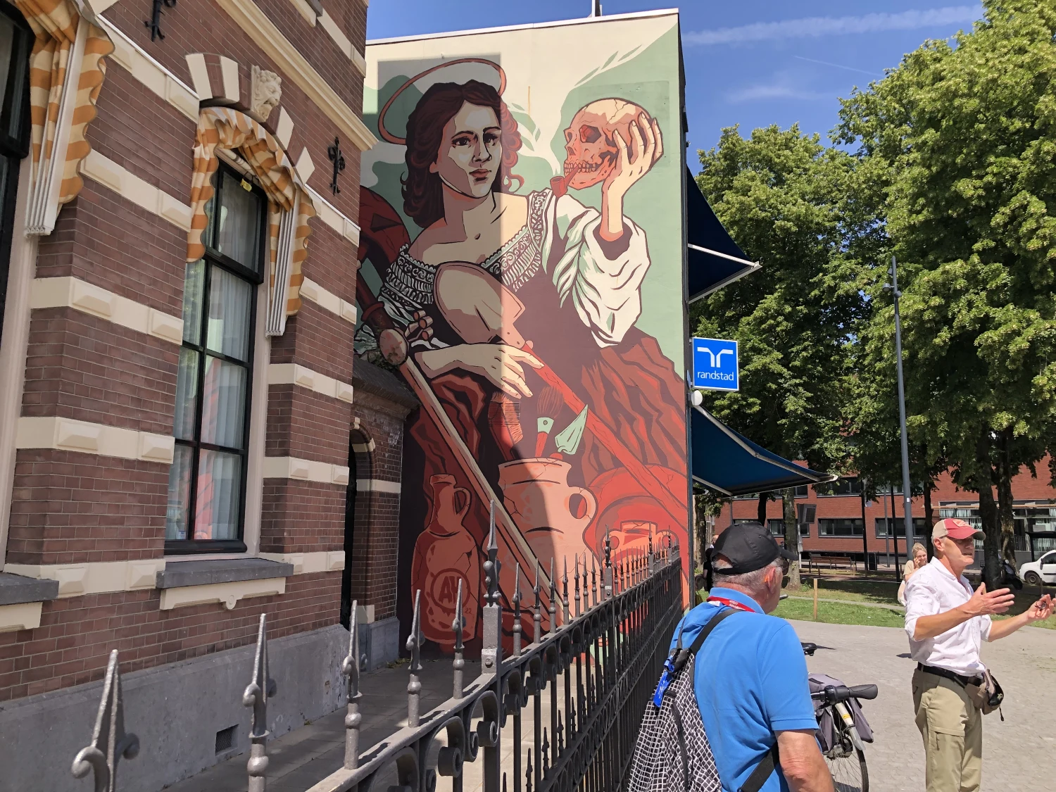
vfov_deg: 49.7
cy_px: 396
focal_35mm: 28
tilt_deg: +10.4
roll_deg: -0.2
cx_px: 528
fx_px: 854
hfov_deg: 63.4
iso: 20
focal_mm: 4
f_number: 1.8
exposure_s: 1/960
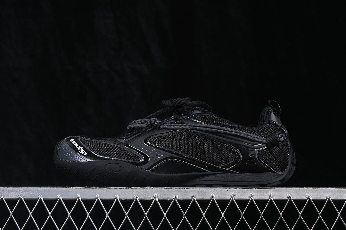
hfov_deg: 27.0
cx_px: 173
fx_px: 721
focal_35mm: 75
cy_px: 115
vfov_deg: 18.2
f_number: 6.3
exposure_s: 1/60
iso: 160
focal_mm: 50
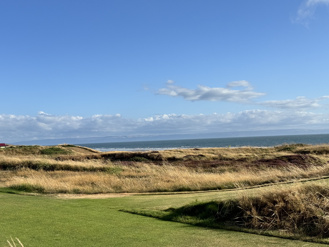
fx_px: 456
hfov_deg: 39.7
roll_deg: +3.1
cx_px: 164
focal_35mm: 48
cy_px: 124
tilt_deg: +2.9
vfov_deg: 30.3
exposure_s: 1/7937
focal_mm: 6.76
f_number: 1.78
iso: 80
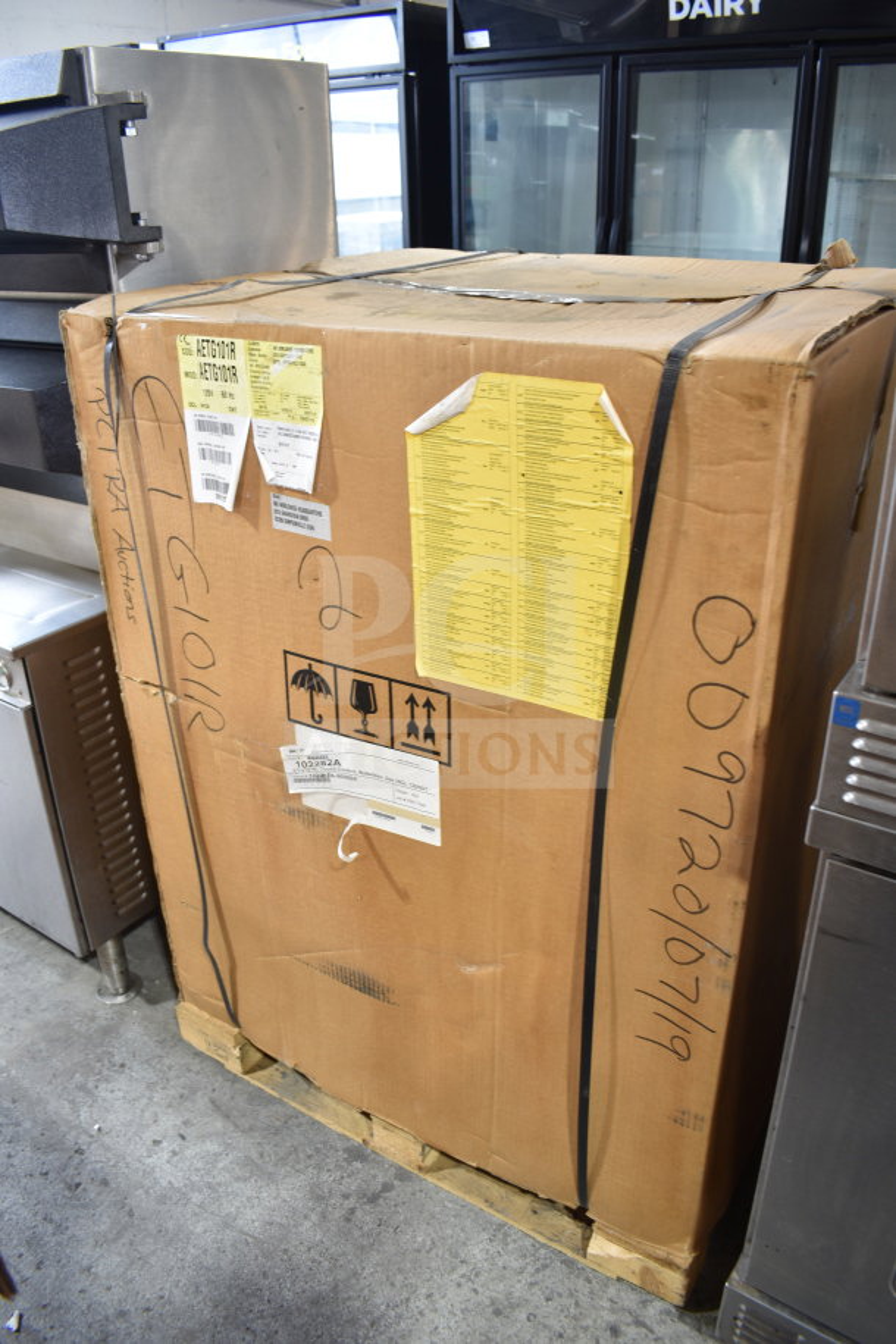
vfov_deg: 67.4
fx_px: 1008
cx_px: 448
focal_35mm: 27
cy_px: 672
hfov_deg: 47.9
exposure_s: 1/30
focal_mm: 18
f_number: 3.5
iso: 320
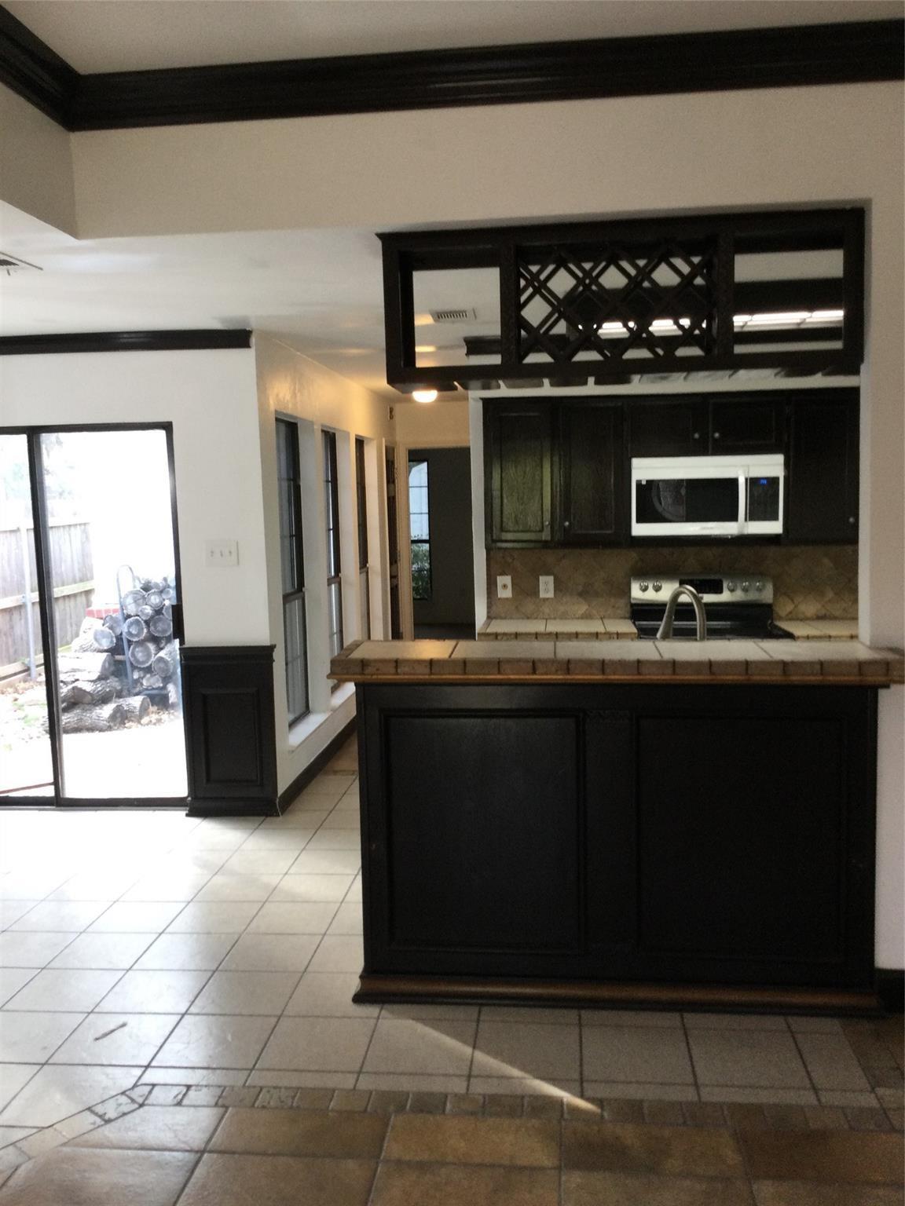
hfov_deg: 45.4
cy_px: 603
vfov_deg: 58.4
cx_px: 452
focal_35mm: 31
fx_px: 1081
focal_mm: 3.3
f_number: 2.4
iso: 64
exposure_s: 1/30
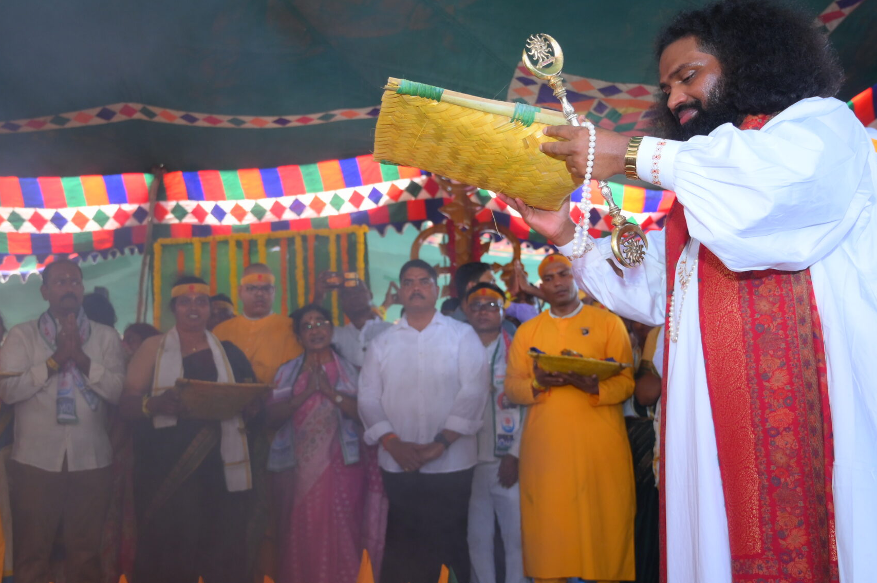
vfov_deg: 36.8
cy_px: 321
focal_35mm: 36
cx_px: 379
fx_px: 876
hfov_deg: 53.0
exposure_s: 1/160
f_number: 4
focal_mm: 24
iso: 640
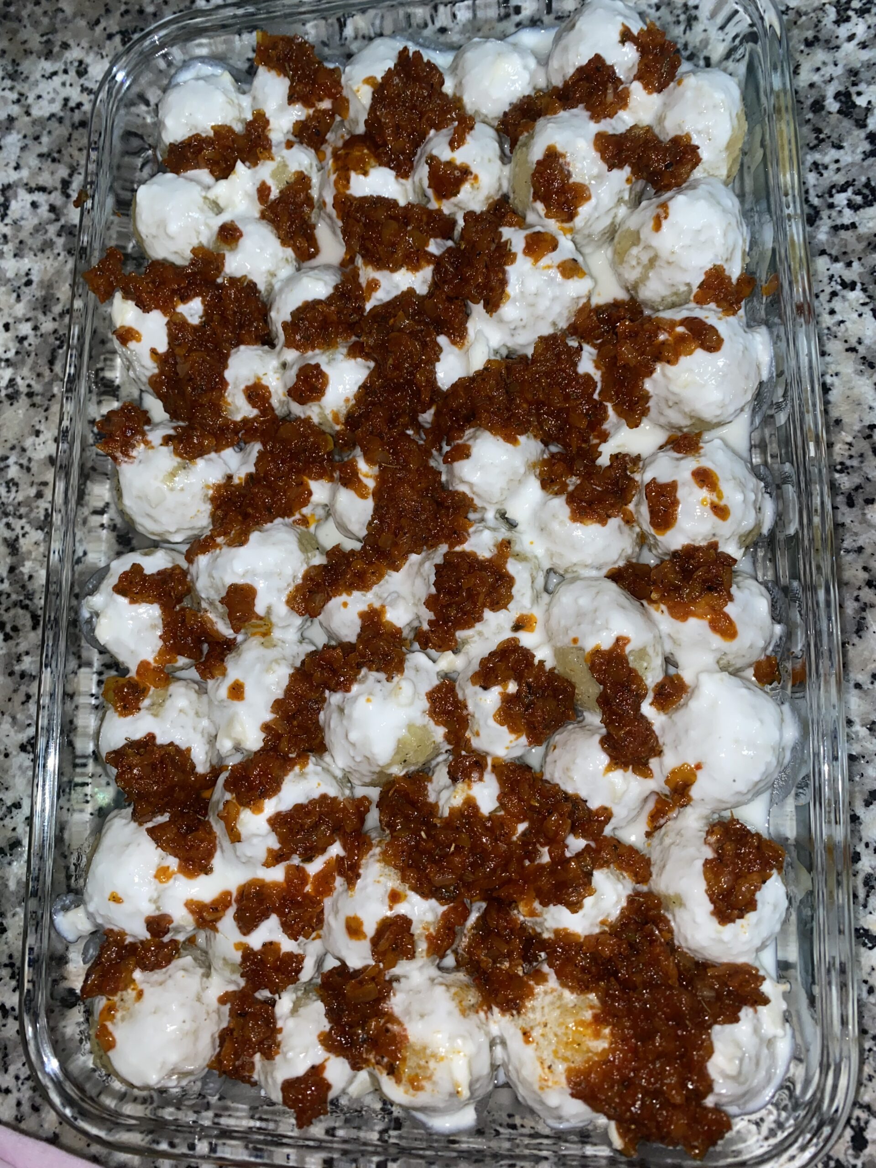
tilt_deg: -76.0
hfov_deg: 53.1
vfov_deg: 67.3
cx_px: 438
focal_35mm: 26
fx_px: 877
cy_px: 584
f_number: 1.8
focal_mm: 4.25
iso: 40
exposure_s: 1/17
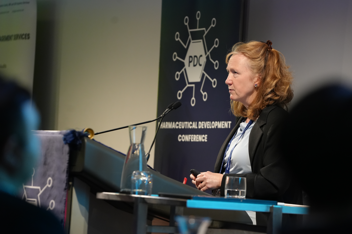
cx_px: 176
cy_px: 117
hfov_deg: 10.3
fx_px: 1955
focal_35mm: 200
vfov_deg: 6.9
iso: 4000
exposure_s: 1/200
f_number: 4
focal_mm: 200
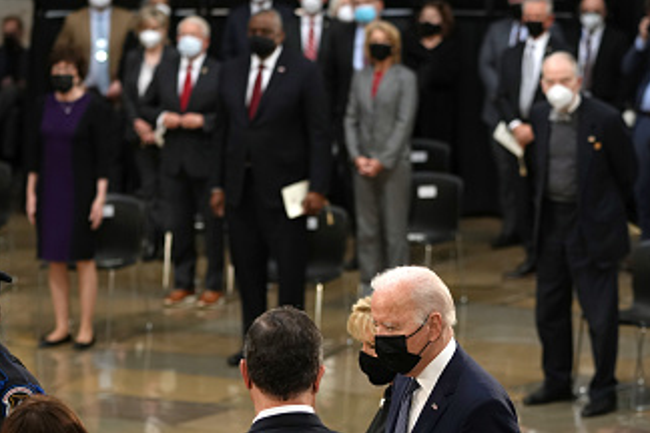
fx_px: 2816
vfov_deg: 8.8
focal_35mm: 156
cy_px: 365
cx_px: 413
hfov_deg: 13.2
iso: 640
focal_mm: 85
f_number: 2.8
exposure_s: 1/160
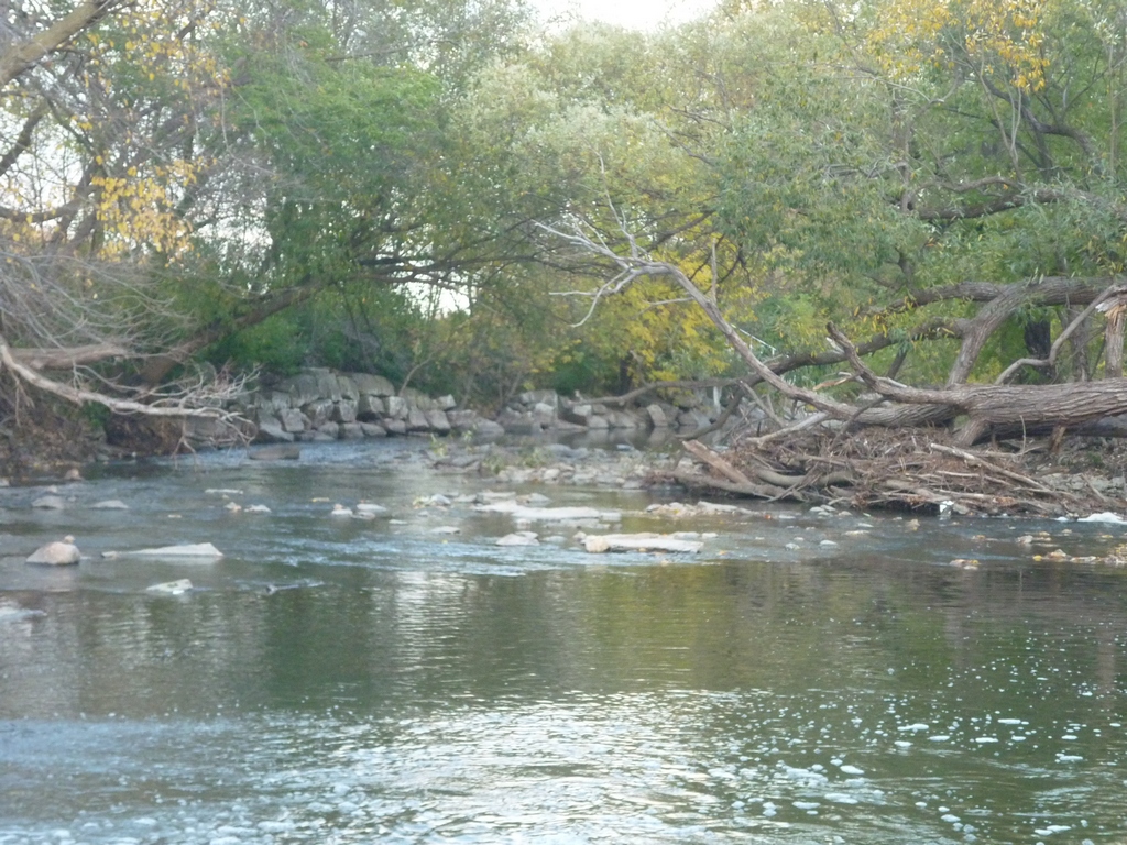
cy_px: 422
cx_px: 564
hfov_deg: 24.1
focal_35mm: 81
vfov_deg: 18.2
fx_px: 2637
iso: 400
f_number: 4.2
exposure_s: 1/60
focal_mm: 13.3
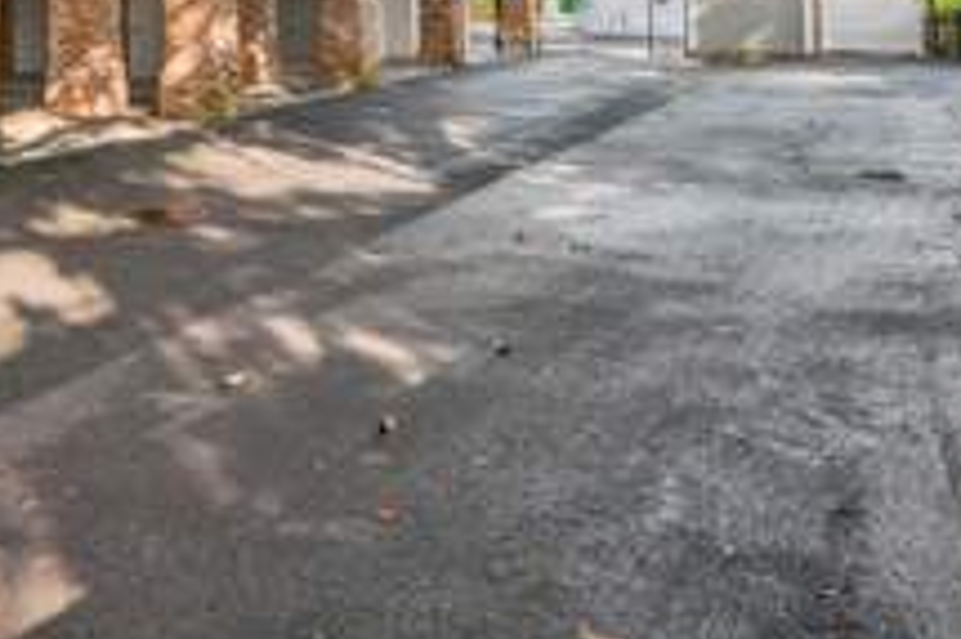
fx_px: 1014
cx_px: 237
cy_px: -31
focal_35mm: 38
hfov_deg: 48.7
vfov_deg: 31.7
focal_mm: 17
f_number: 7.1
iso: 250
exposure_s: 1/200
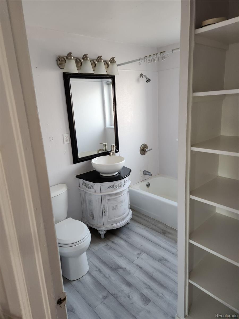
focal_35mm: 23
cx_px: 120
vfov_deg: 73.9
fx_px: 212
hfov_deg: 58.9
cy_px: 160
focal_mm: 5.4
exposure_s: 1/120
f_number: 1.8
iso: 160
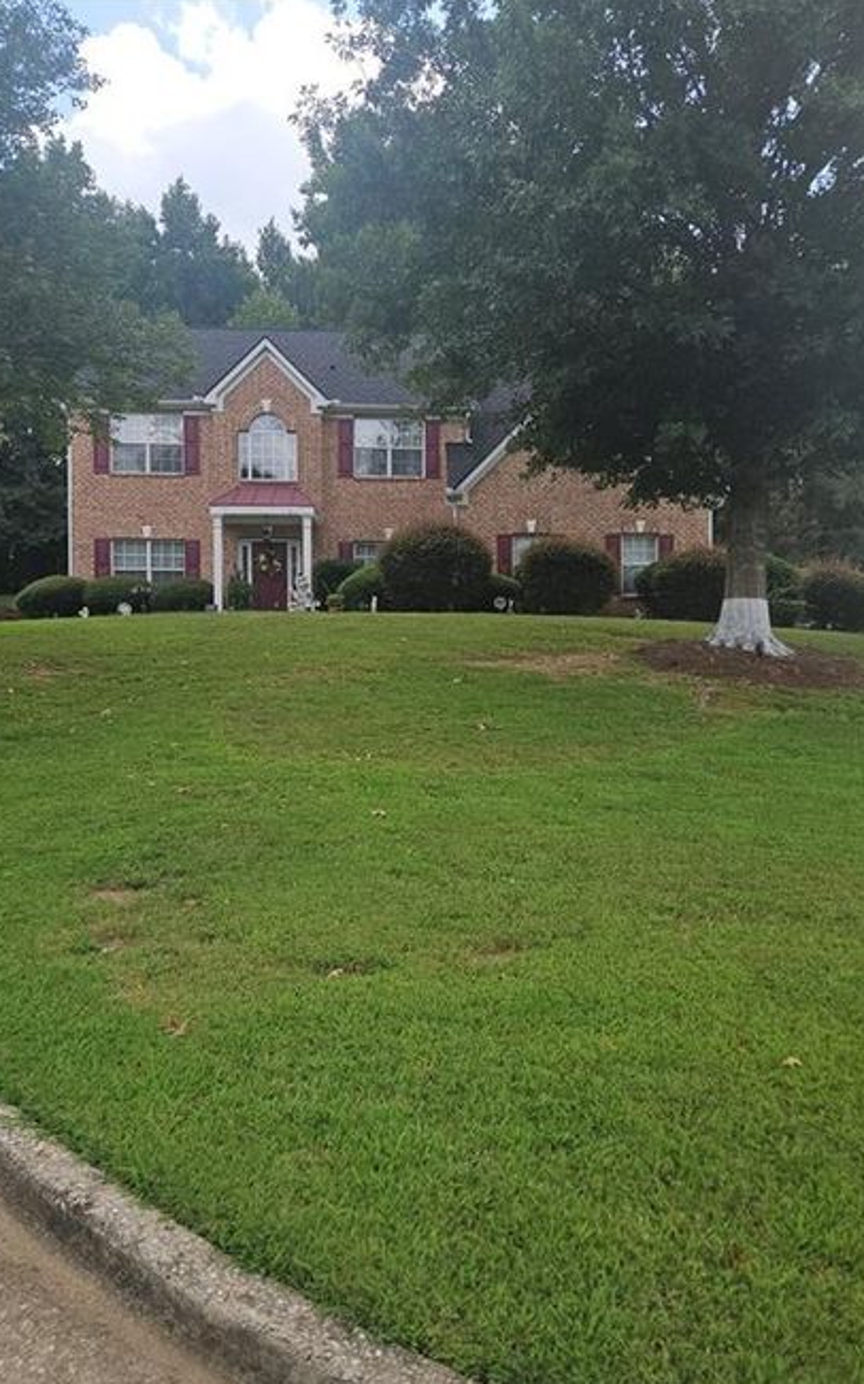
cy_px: 704
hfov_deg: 49.2
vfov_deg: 72.6
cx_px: 451
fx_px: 942
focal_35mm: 25
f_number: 1.8
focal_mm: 5.4
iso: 25
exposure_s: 1/752
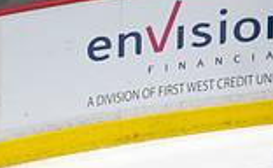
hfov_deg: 2.5
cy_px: 282
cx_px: 354
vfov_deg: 1.6
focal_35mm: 836
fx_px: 6193
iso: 1250
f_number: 4
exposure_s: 1/800
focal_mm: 200
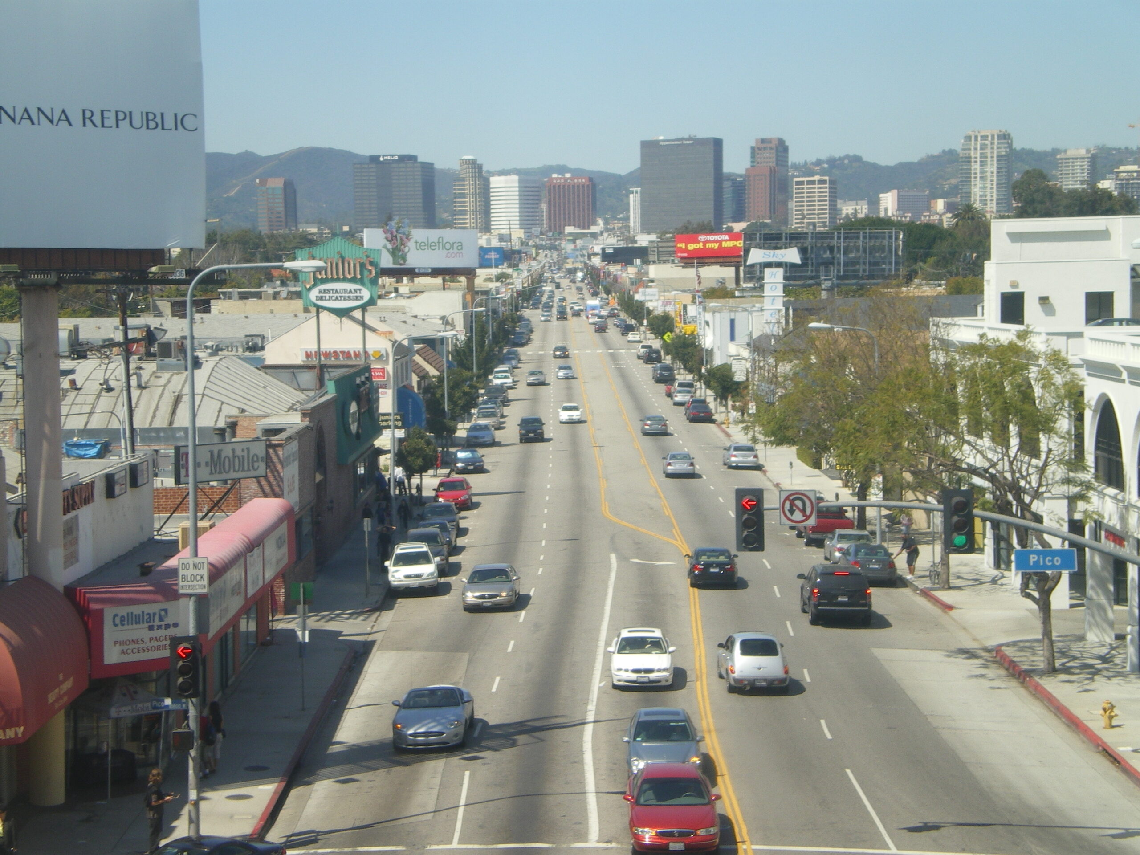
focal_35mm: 82
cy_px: 428
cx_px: 570
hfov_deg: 23.8
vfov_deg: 18.0
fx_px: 2700
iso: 50
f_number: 7.2
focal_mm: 14.3
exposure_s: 1/160
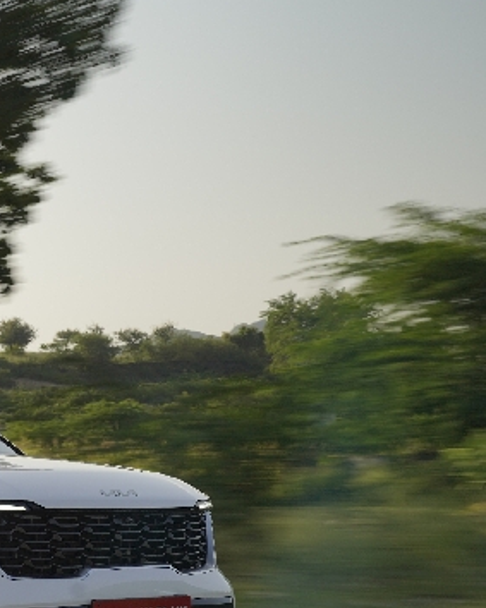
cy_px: 398
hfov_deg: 16.7
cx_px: -136
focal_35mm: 87
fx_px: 1565
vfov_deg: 21.9
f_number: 8
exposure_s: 1/30
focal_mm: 41
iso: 125
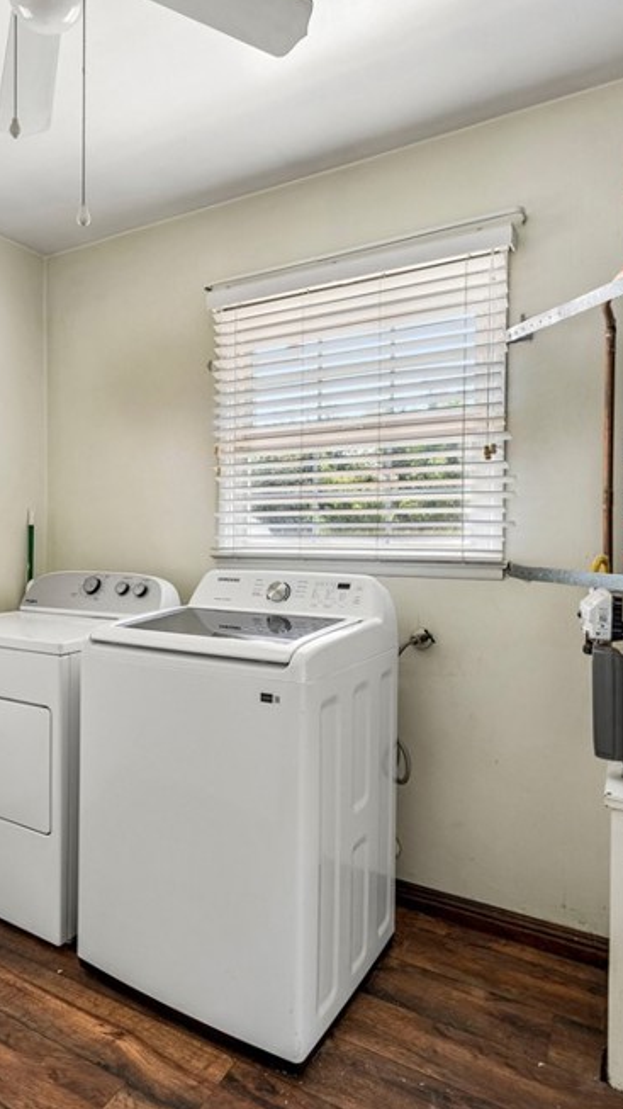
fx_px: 676
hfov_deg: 47.4
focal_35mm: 23
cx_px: 146
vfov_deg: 78.7
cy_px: 533
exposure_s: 1/15
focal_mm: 14
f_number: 8
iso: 400
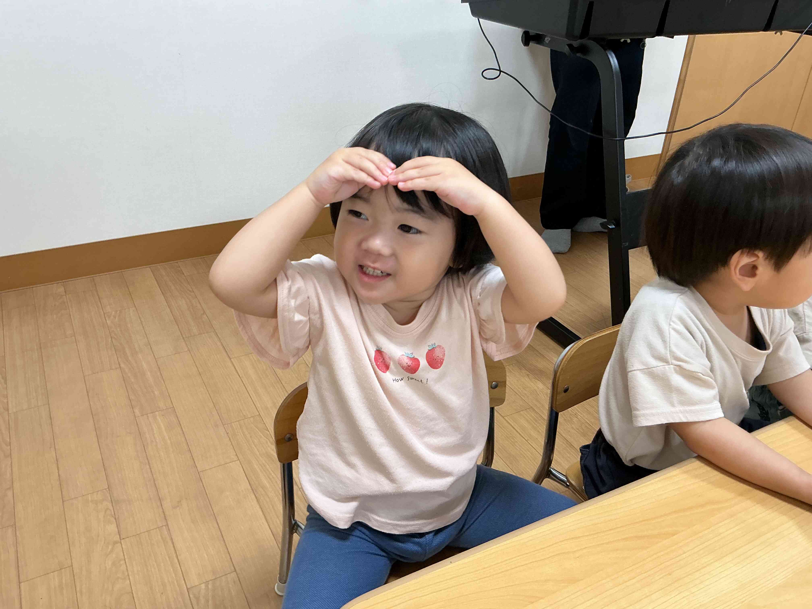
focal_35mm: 29
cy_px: 304
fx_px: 680
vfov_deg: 48.2
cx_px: 406
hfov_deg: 61.7
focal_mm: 3
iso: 64
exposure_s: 1/60
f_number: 1.8
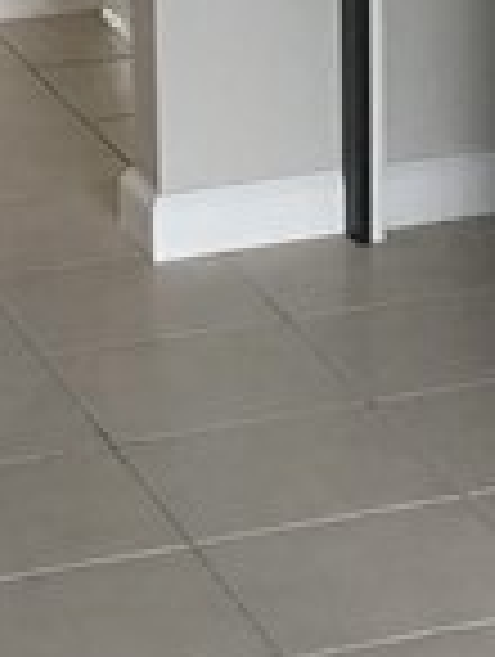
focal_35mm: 203
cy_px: -544
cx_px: 711
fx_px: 3859
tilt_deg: -7.1
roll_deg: +0.0
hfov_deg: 7.2
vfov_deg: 9.3
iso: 100
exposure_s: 1/30
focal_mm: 4.15
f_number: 2.2
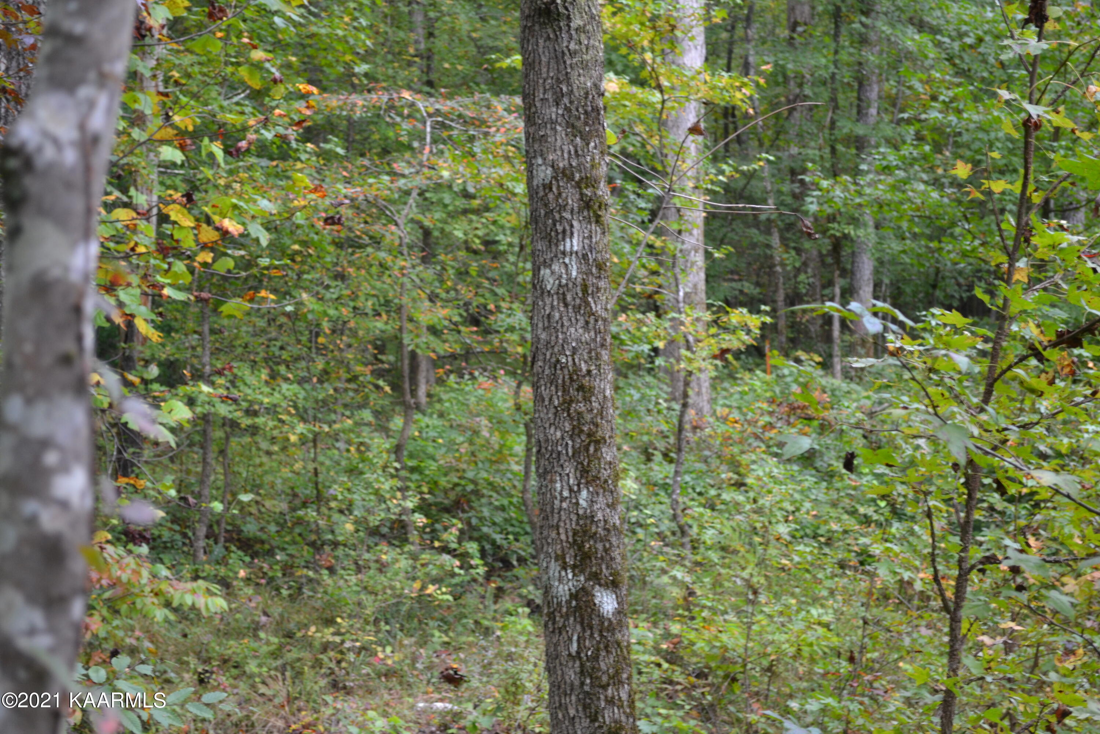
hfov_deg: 29.9
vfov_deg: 20.2
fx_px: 2062
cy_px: 367
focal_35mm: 68
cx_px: 550
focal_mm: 45
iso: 400
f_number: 5.3
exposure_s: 1/60
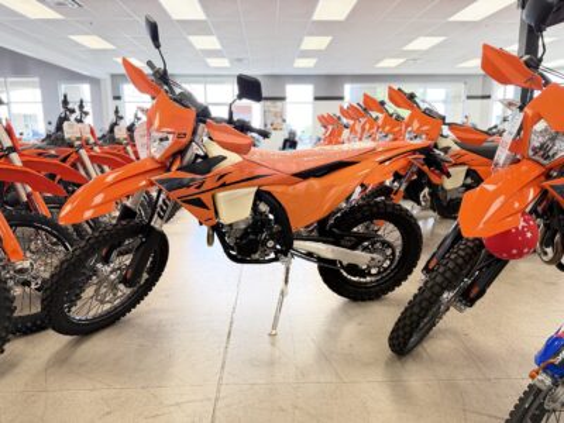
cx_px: 282
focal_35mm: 24
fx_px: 391
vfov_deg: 56.8
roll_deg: +0.0
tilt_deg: -10.8
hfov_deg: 71.6
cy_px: 212
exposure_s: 1/120
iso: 250
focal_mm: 6.76
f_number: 1.78
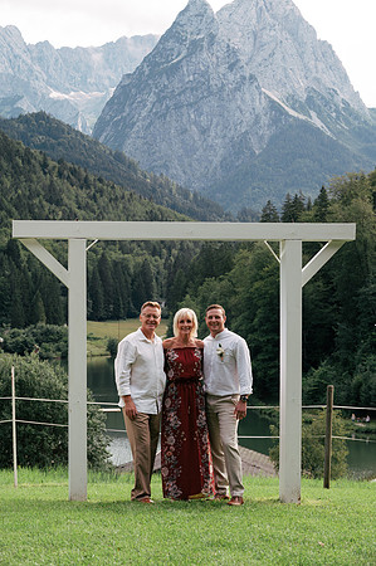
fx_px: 1256
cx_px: 188
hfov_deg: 17.0
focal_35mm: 80
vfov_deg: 25.4
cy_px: 283
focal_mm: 80
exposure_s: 1/250
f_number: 10
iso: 500
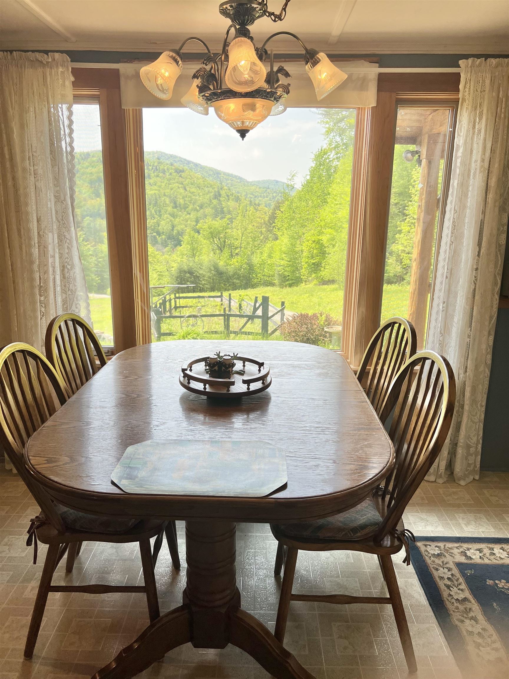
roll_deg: -0.7
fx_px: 510
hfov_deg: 53.1
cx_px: 254
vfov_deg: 67.3
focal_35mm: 26
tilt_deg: -14.4
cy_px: 340
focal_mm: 5.7
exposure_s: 1/718
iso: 50
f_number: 1.5
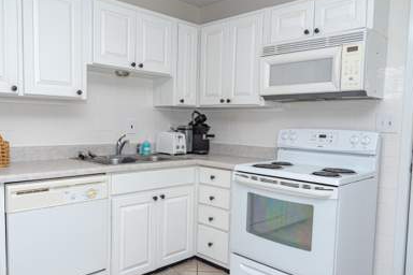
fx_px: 344
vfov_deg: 43.6
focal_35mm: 30
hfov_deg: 61.8
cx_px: 187
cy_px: 147
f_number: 7.1
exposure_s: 1/125
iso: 400
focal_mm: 24
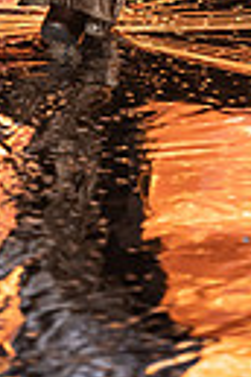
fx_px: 5647
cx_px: 82
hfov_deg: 2.5
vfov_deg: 3.8
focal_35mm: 540
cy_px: -269
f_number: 2.8
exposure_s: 1/200
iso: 1600
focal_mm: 155
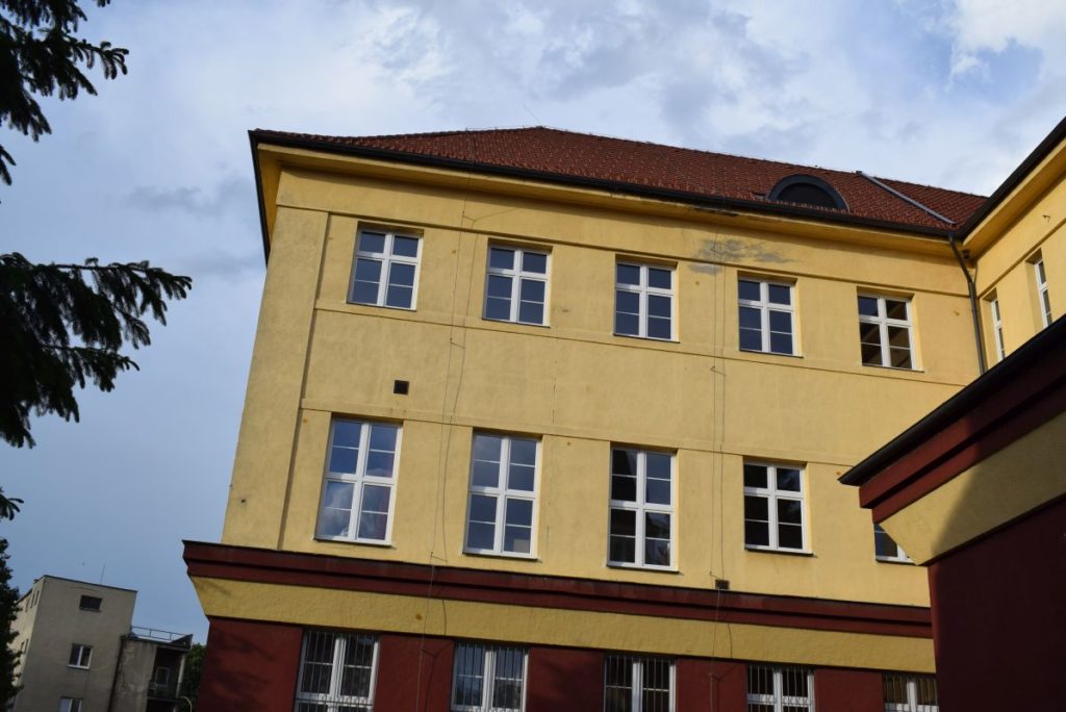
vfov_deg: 36.9
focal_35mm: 36
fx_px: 1067
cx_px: 533
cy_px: 356
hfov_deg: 53.1
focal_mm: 24
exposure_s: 1/400
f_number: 10
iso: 200
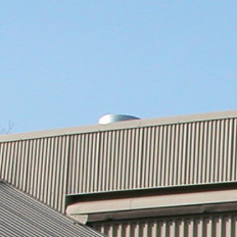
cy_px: 314
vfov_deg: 8.1
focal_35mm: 213
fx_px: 1650
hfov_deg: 7.6
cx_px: 590
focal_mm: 8.9
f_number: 6.3
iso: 100
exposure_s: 1/352
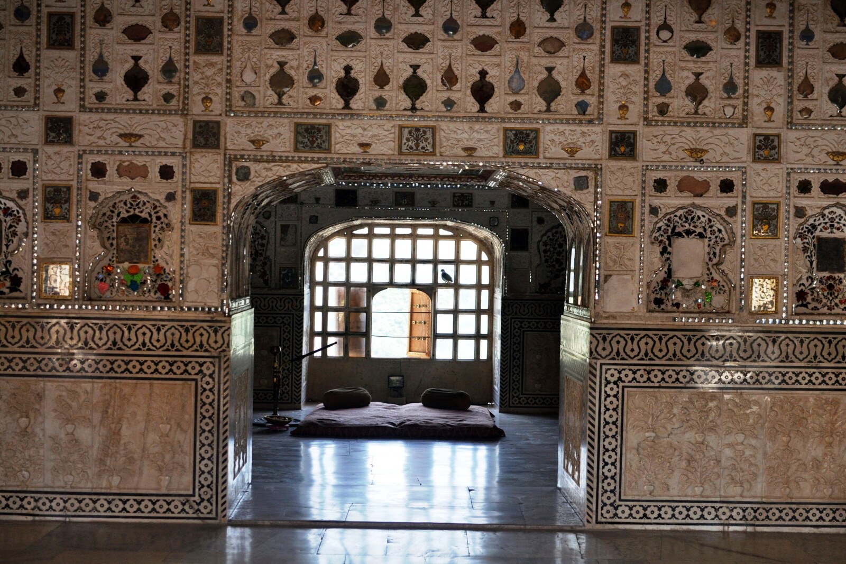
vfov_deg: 25.8
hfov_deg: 37.8
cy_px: 282
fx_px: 1234
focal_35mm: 52
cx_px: 423
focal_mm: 35
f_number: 2.8
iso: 800
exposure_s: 1/800
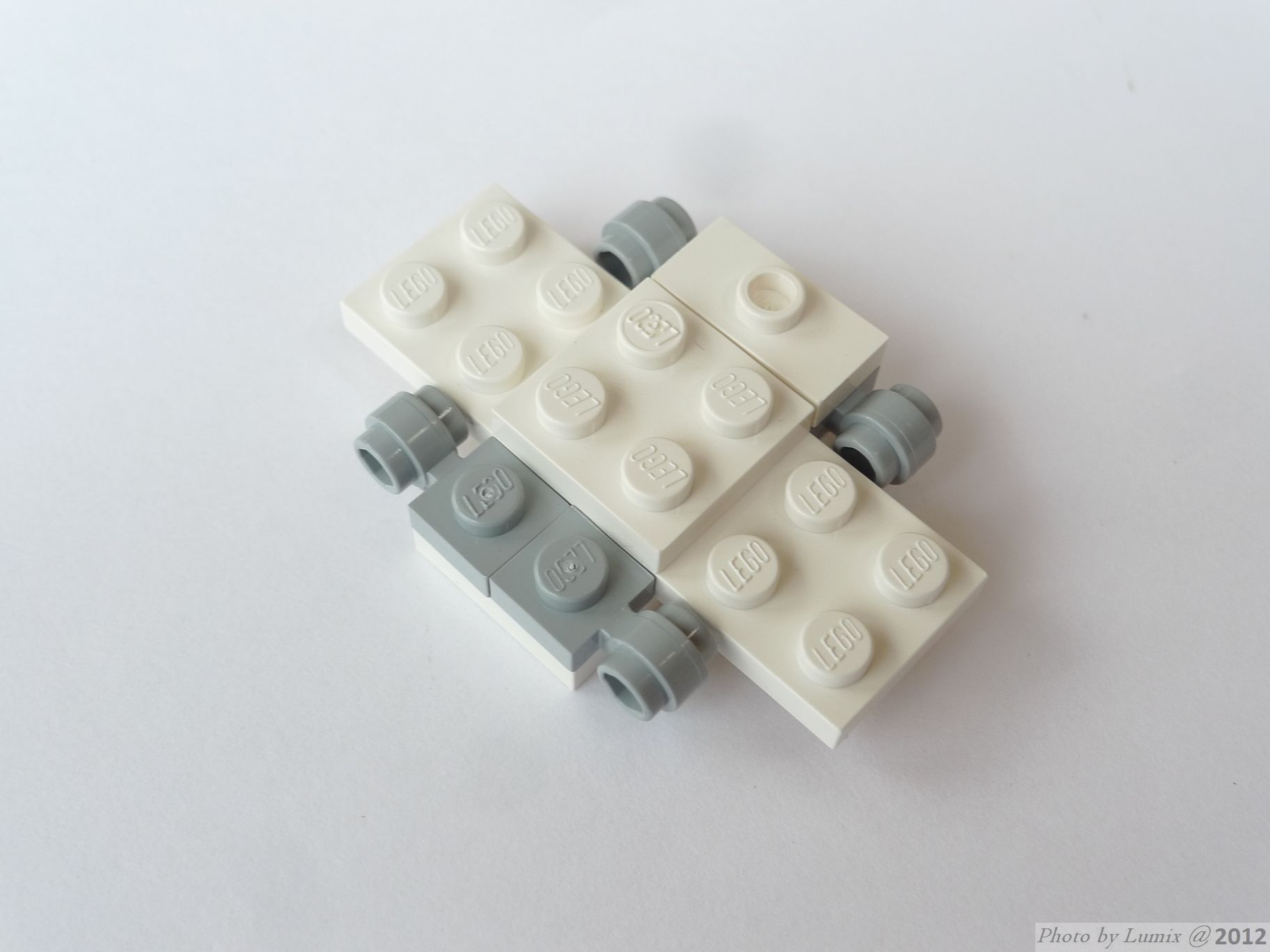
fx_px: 1614
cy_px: 476
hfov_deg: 42.9
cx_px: 635
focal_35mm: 44
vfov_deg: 32.9
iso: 80
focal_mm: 9.3
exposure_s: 1/20
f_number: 3.5
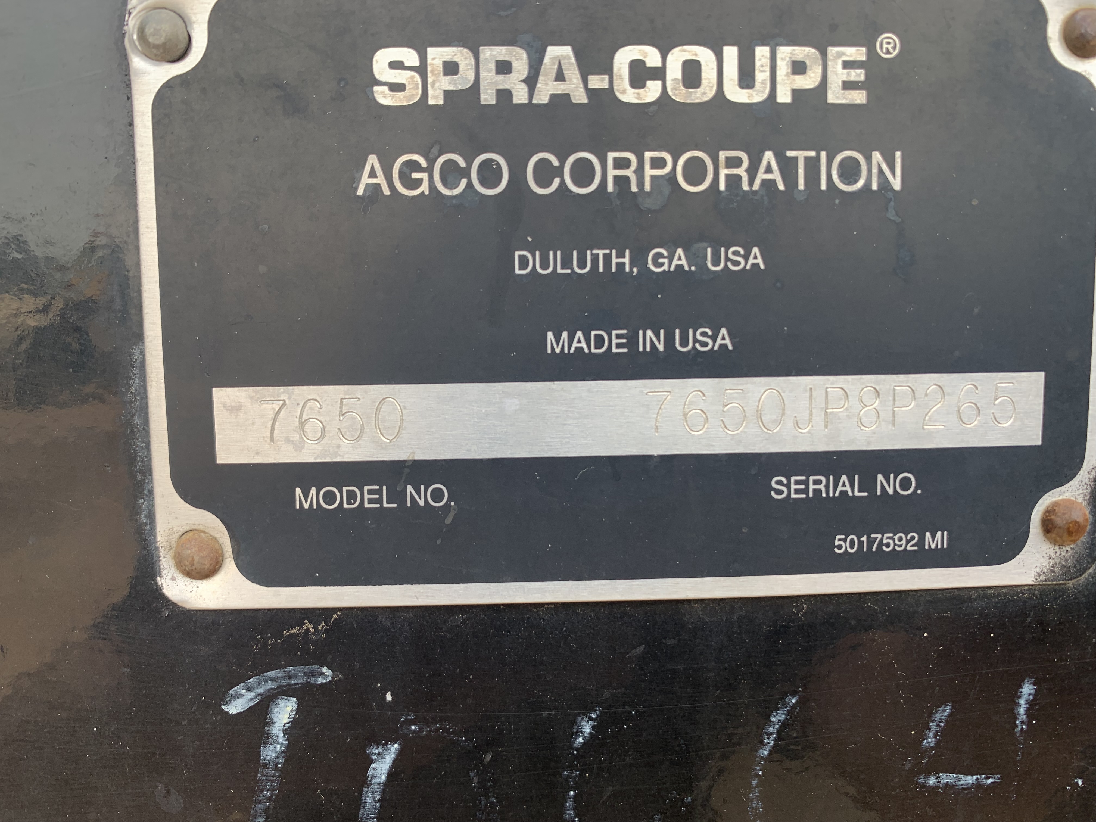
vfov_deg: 53.1
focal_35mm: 26
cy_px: 411
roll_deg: -2.4
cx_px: 548
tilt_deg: -3.3
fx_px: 823
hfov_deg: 67.3
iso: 25
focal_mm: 4.25
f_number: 1.8
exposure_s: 1/195
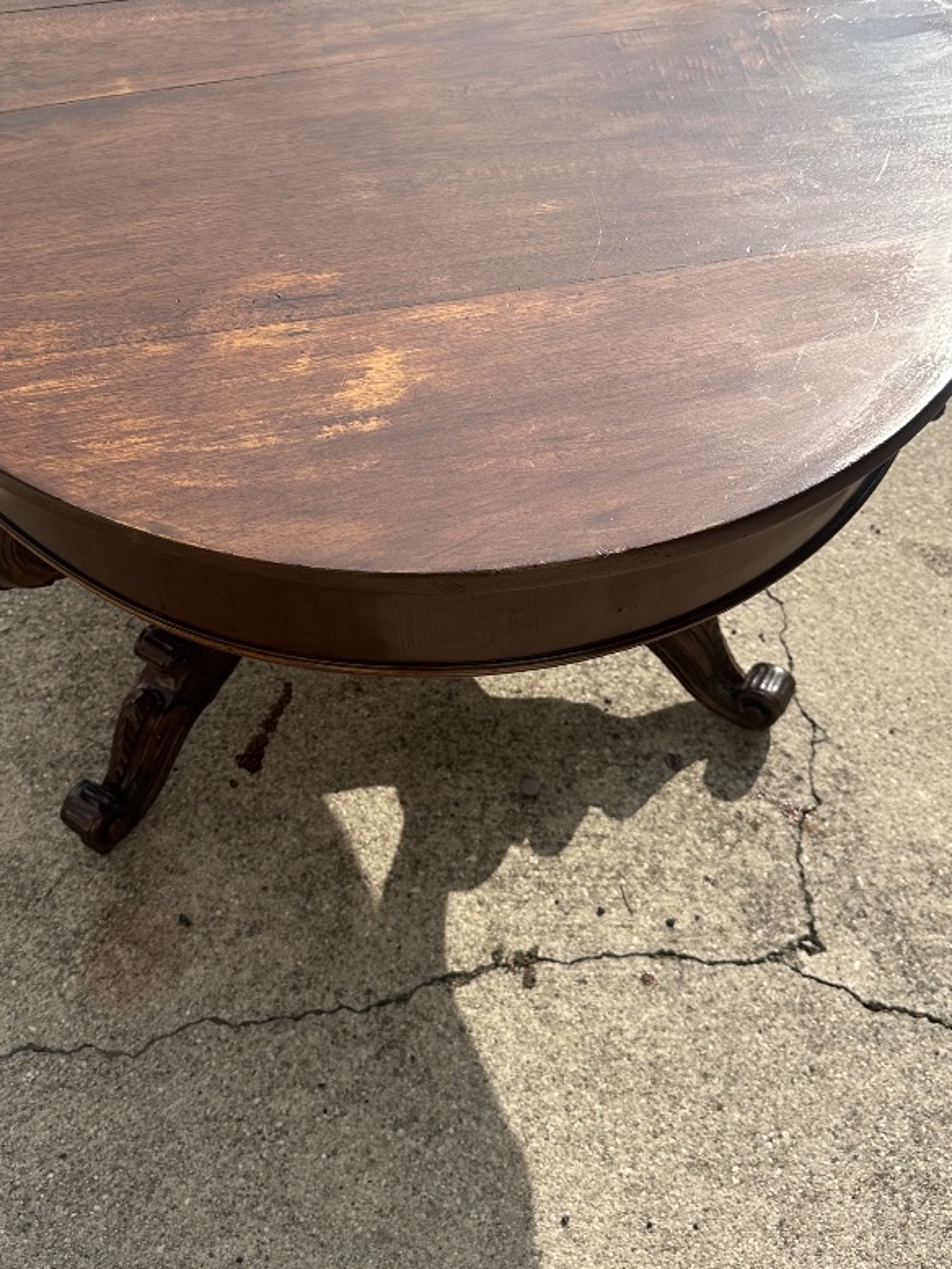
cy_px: 486
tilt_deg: -45.7
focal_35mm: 37
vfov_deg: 49.7
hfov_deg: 38.5
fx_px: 1356
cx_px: 372
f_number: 1.78
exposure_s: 1/3717
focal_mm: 6.86
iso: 80
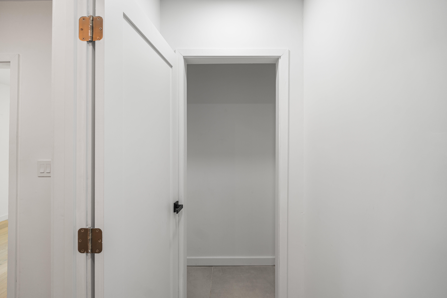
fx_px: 199
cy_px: 149
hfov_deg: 96.7
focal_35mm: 16
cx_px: 224
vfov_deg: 73.7
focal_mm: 16
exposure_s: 1/25
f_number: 4
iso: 400
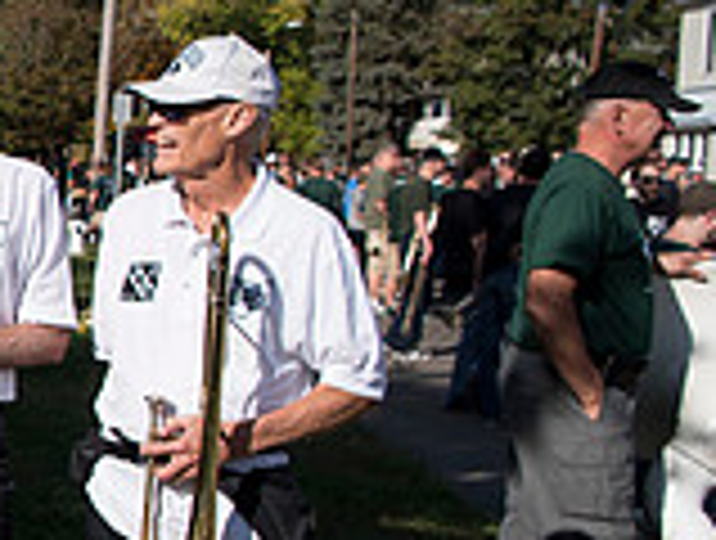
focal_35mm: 84
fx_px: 1741
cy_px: 349
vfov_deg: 17.6
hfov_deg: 18.5
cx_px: -554
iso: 250
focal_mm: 24
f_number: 4.5
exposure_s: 1/2500
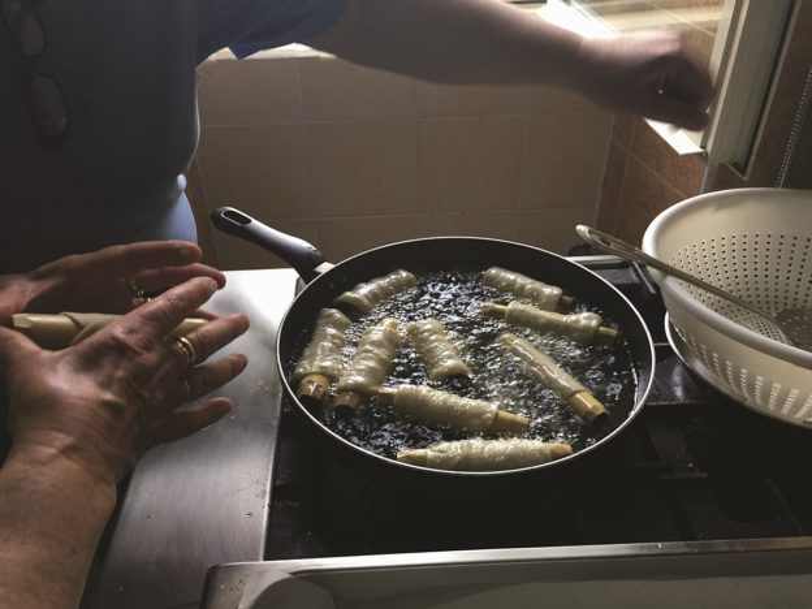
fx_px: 680
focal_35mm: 29
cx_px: 406
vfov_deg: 48.2
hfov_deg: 61.7
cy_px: 304
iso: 40
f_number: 2.2
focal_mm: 4.15
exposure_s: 1/50
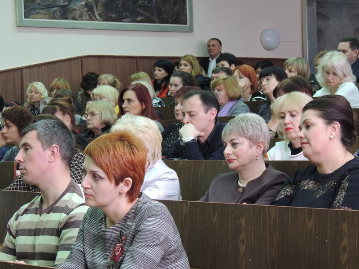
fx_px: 1089
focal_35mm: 105
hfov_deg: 18.7
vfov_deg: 14.1
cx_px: 180
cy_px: 134
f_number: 4.2
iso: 450
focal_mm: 18.7
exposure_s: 1/25
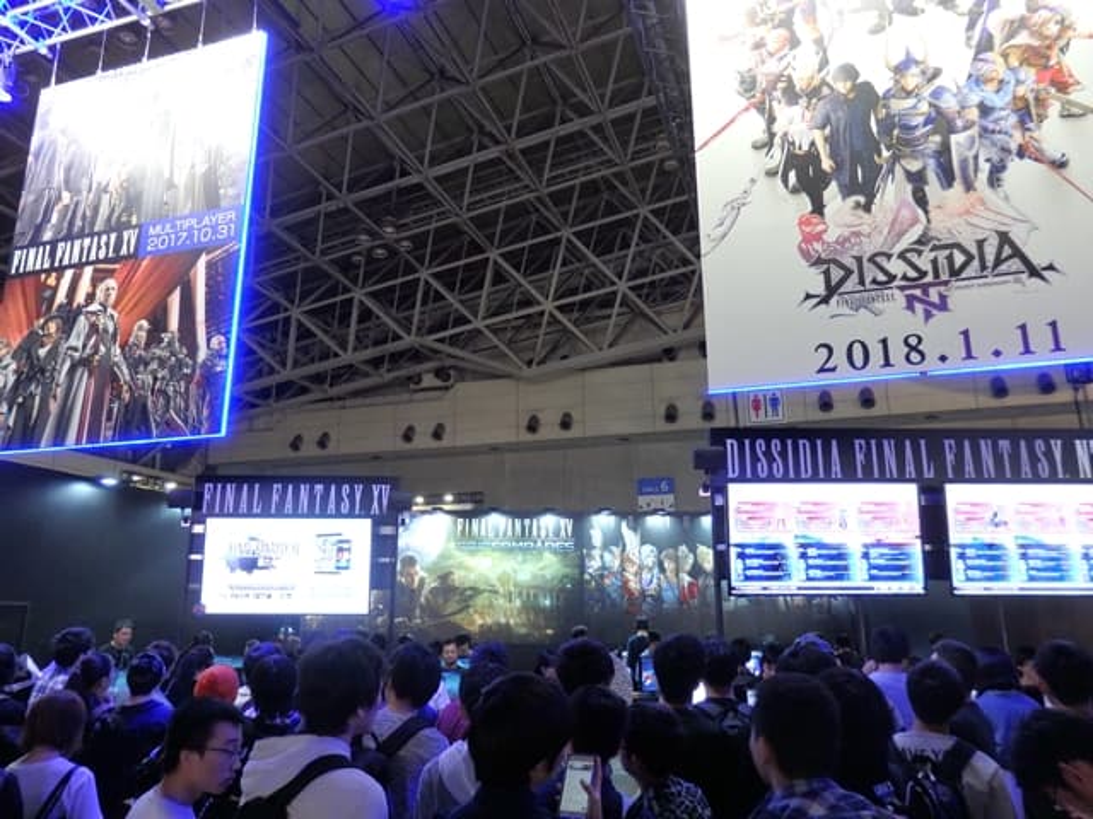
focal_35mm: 25
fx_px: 789
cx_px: 546
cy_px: 410
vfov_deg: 54.9
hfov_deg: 69.4
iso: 250
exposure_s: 1/30
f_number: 3
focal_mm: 4.5
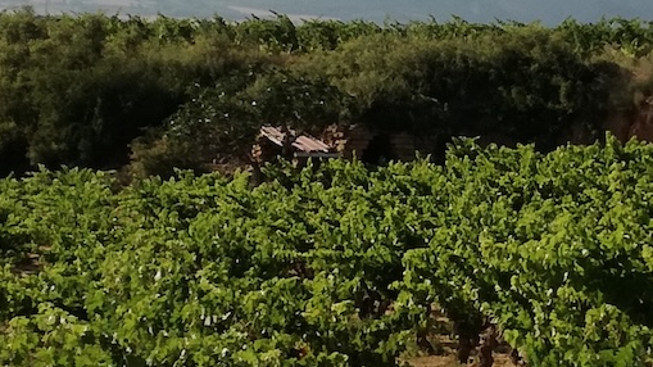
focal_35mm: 126
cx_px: 609
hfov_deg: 16.8
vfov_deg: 9.6
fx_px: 2181
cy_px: 135
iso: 50
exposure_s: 1/1515
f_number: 2
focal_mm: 3.79
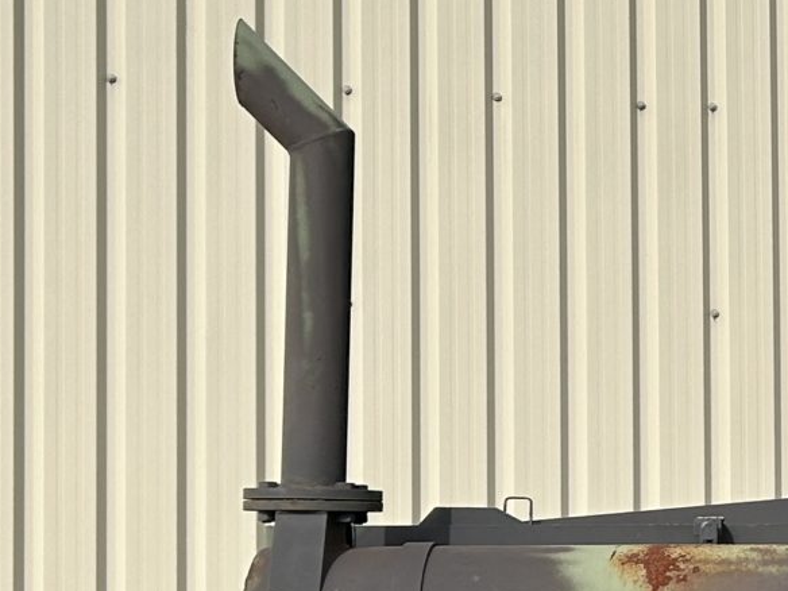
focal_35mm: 114
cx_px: 1307
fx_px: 2595
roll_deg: +0.6
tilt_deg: +3.2
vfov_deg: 12.9
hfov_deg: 15.4
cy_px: 468
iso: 50
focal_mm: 5.7
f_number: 1.5
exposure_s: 1/3968
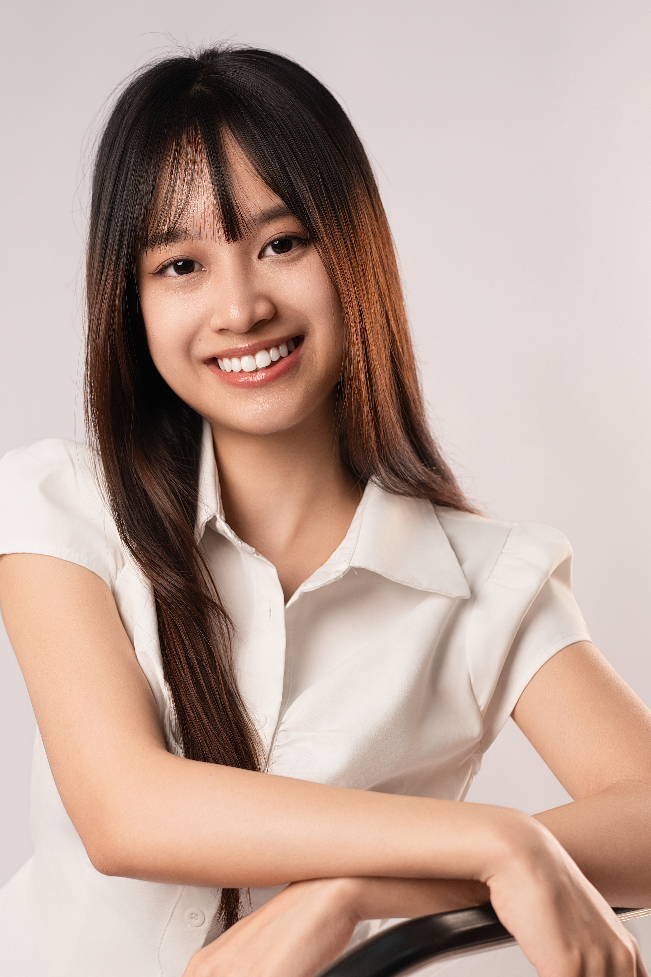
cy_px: 631
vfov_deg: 27.6
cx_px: 272
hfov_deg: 18.7
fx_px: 1980
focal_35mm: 73
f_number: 3.5
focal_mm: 50
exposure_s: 1/160
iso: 250
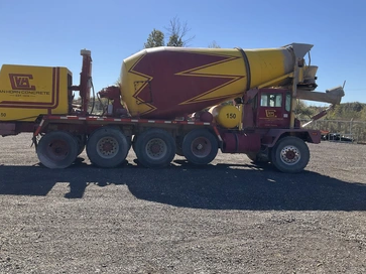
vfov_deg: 44.1
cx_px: 167
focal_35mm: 32
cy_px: 127
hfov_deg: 56.8
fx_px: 338
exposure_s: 1/1912
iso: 25
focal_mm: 3
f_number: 1.8
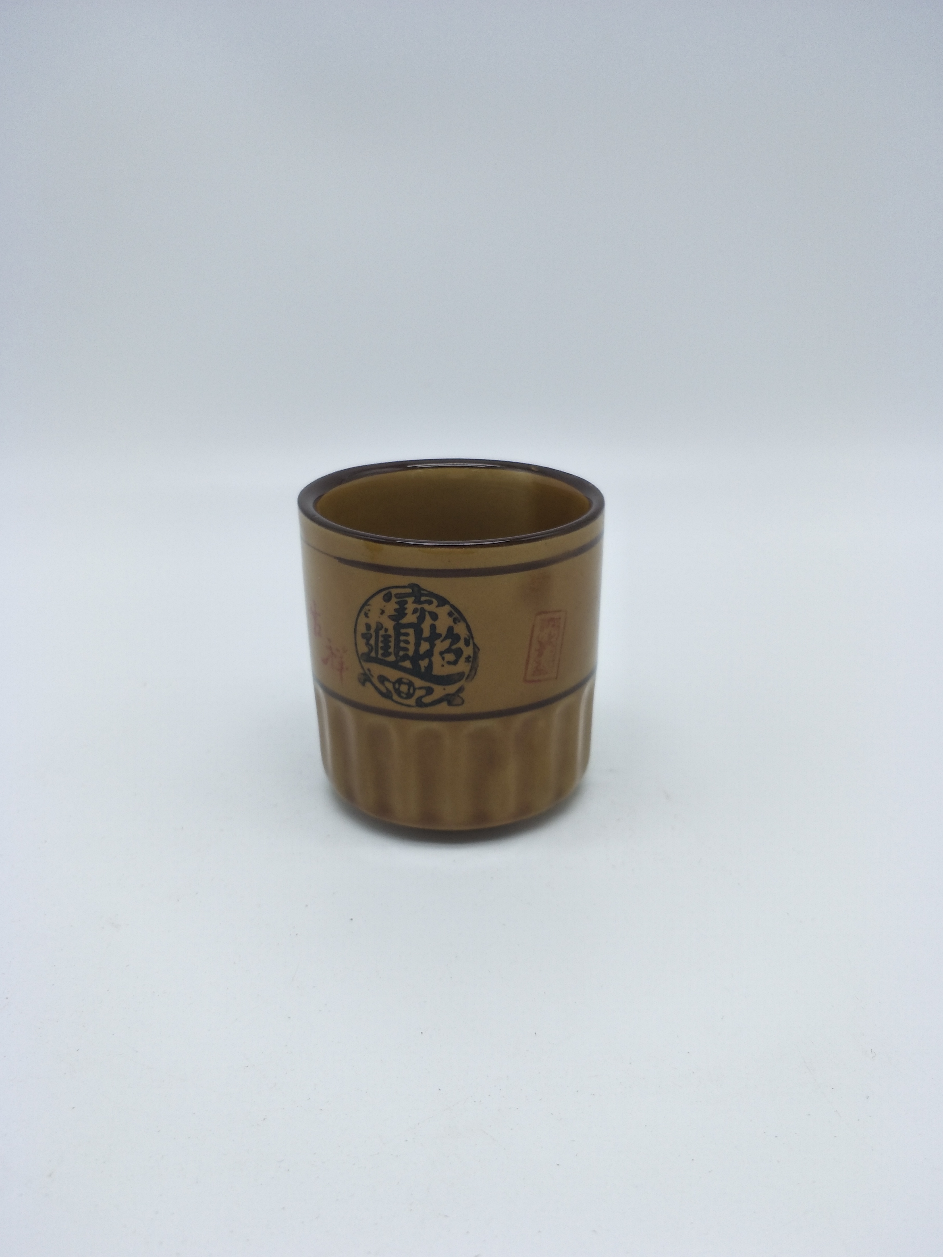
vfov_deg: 69.4
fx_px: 908
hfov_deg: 54.9
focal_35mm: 25
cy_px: 645
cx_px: 467
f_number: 1.7
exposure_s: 1/146
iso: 33
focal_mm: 4.1
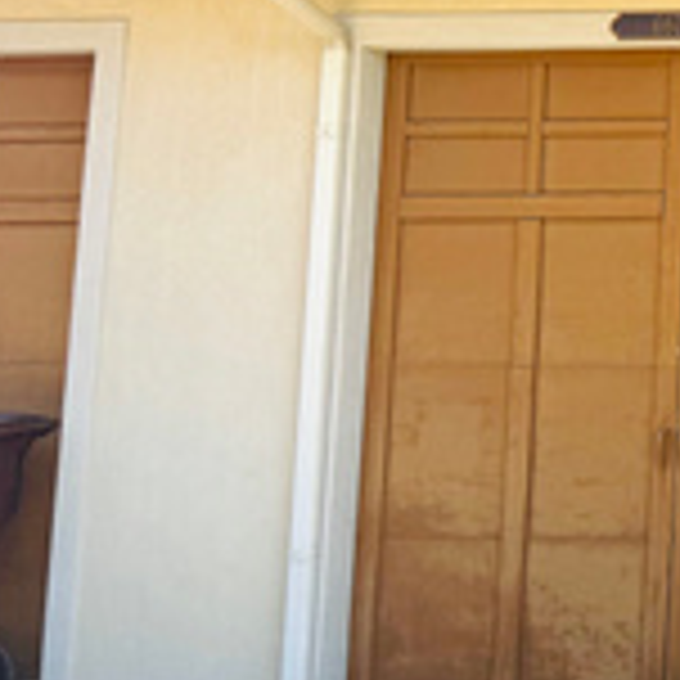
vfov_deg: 18.8
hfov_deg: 15.1
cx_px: 1414
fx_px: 2000
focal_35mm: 90
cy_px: 9
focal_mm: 6.76
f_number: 1.78
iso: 80
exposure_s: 1/1721
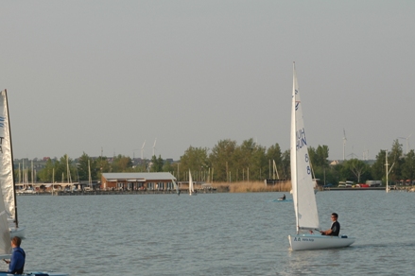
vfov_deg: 9.0
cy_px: 169
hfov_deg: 13.4
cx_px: 155
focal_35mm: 153
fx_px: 1762
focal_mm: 70
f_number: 8
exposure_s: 1/250
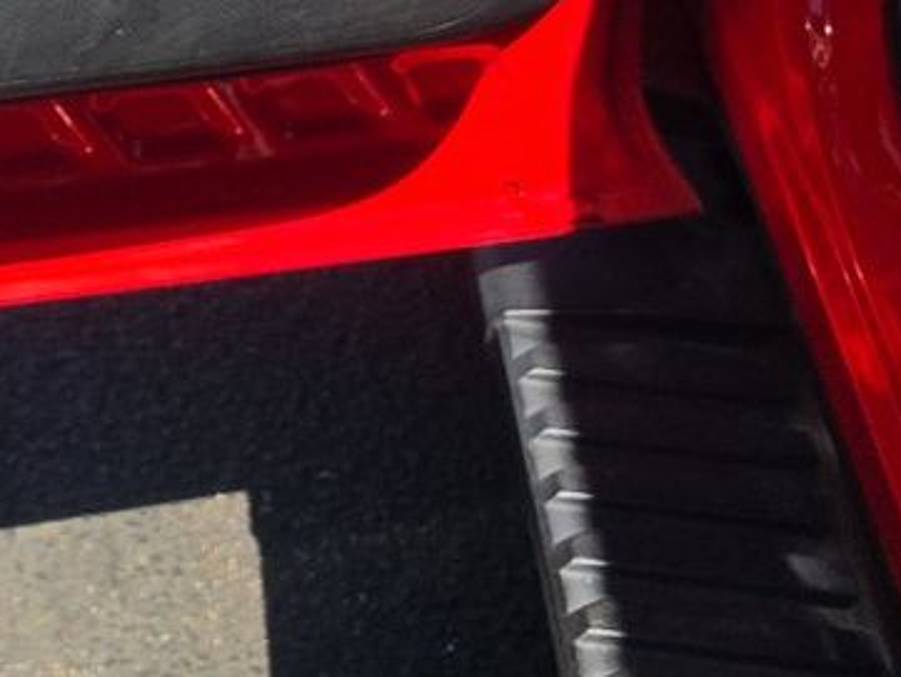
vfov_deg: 13.0
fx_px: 2656
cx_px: -539
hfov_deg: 17.0
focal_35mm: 102
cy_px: -580
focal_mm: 6.5
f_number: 1.4
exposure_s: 1/4887
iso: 65
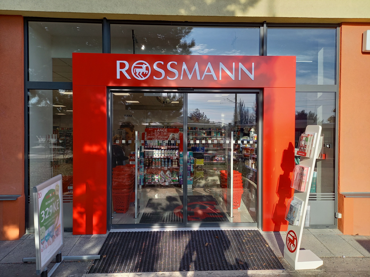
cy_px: 138
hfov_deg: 69.4
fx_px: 267
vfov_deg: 54.9
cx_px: 185
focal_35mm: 25
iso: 50
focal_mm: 4.65
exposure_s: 1/402
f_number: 1.8
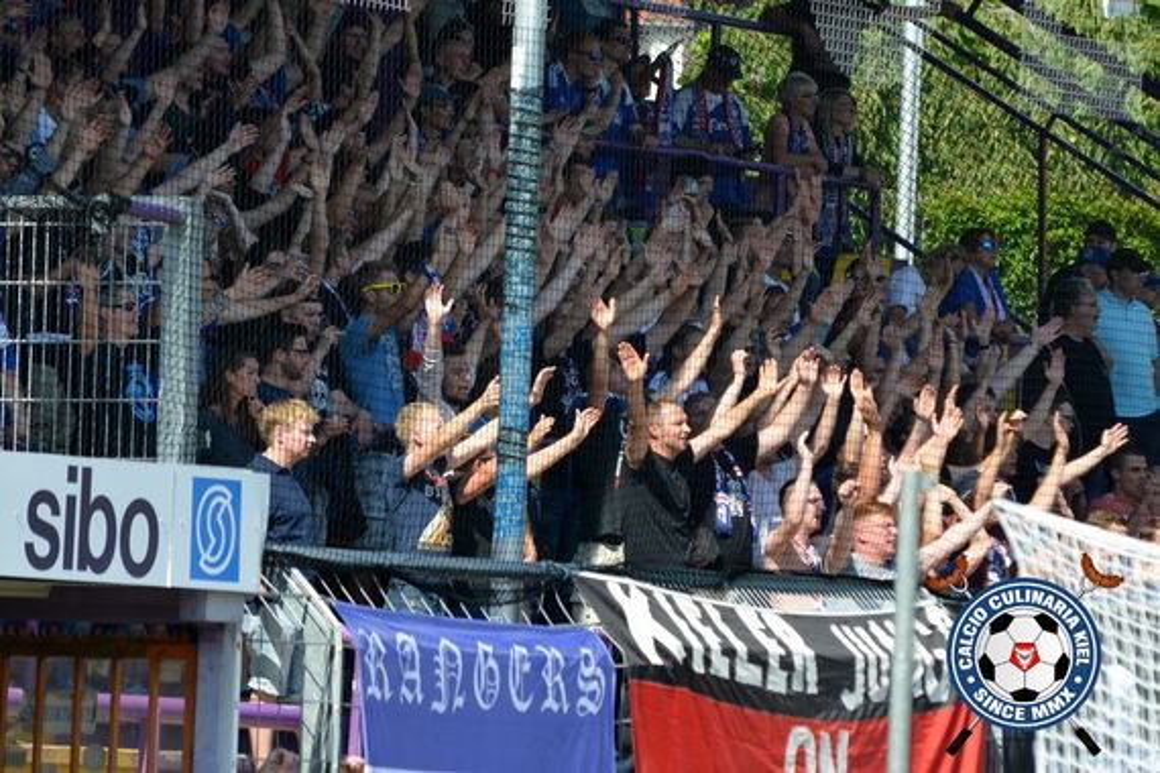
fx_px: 9666
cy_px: 386
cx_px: 580
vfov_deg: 4.6
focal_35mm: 300
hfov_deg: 6.9
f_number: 5.6
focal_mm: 200
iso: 400
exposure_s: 1/1600
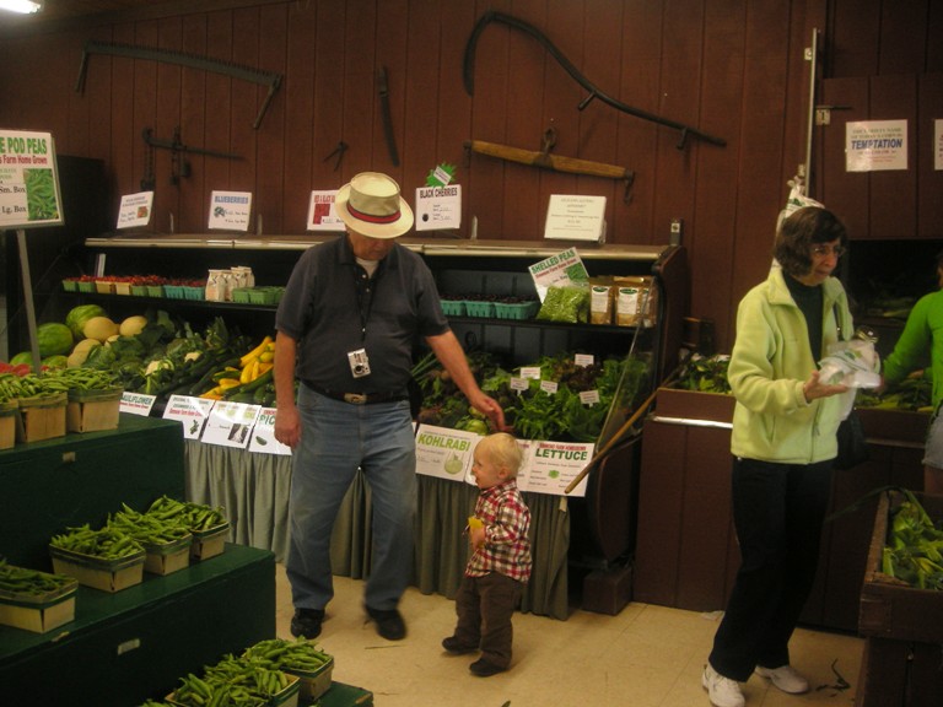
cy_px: 354
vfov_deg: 40.7
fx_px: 953
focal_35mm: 35
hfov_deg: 52.6
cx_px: 472
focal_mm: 5.7
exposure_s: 1/59.8
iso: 120
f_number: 2.8
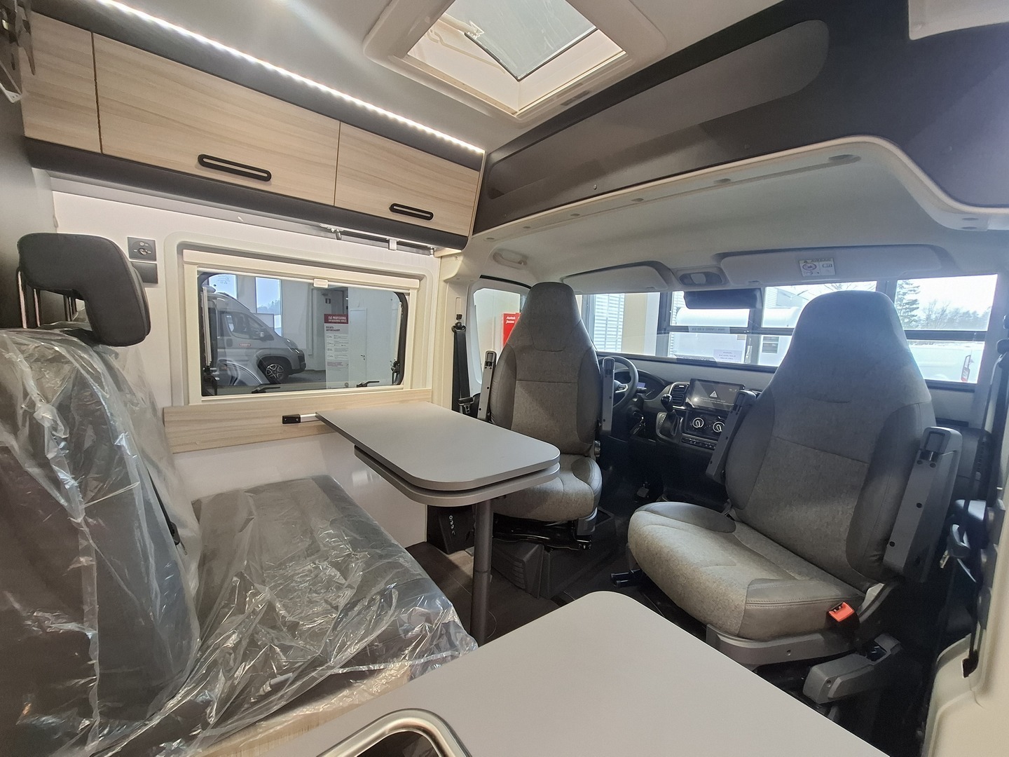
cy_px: 378
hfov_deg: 106.2
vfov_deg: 89.9
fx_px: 379
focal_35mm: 13
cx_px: 504
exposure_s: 1/25
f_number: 2.2
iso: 200
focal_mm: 1.74
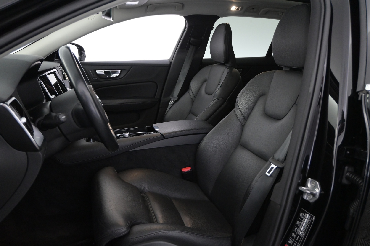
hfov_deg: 61.9
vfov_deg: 43.6
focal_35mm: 30
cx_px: 185
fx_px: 308
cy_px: 123
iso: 2500
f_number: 3.8
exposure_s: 1/50
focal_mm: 20
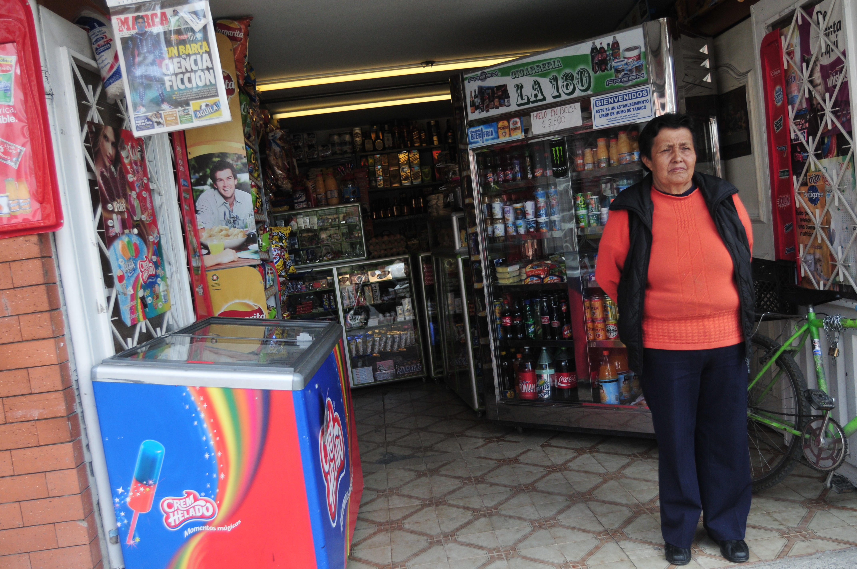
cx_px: 428
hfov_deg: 62.0
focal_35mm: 30
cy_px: 284
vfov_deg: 43.5
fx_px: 713
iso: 500
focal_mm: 20
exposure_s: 1/2000
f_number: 2.8
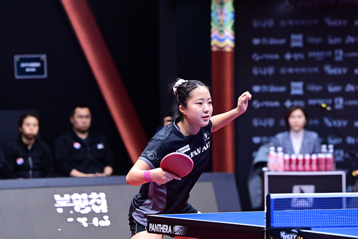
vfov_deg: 6.9
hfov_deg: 10.3
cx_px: 179
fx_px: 1988
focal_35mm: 200
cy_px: 120
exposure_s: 1/1600
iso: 25600
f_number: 4.5
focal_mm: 200
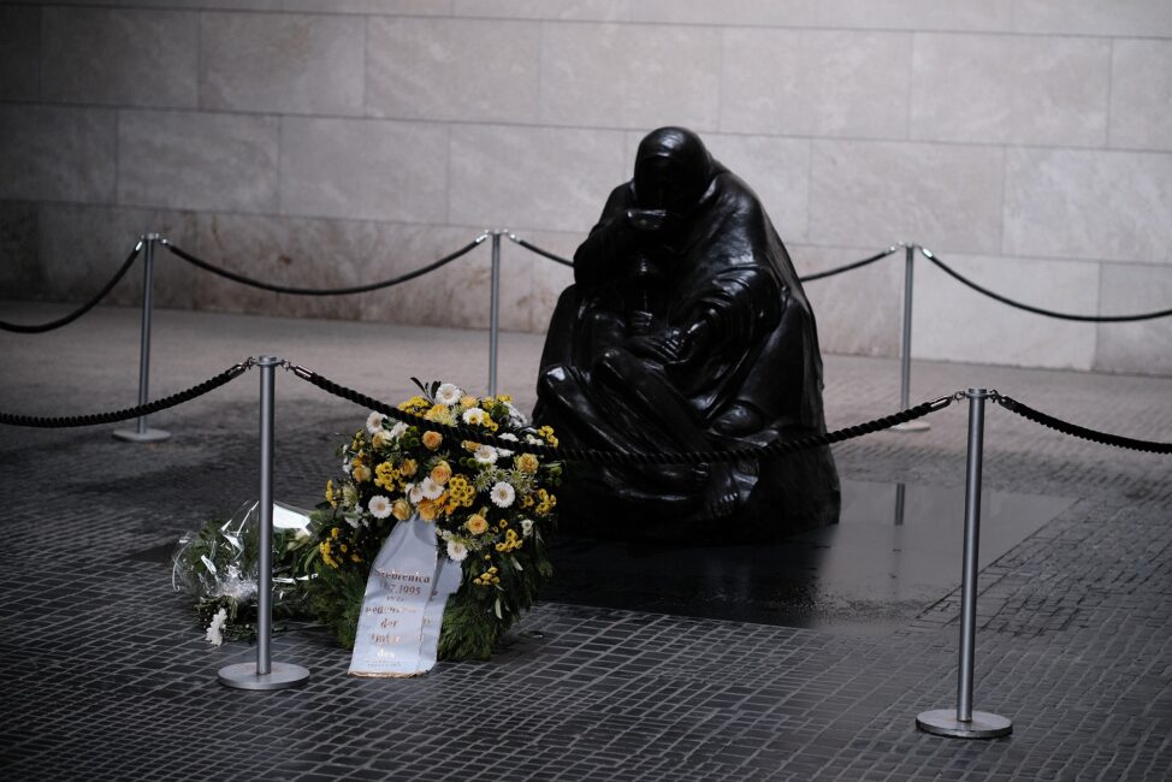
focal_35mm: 84
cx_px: 586
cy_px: 391
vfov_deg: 16.3
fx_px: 2735
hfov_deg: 24.2
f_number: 2
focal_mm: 56
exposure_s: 1/450
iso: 320
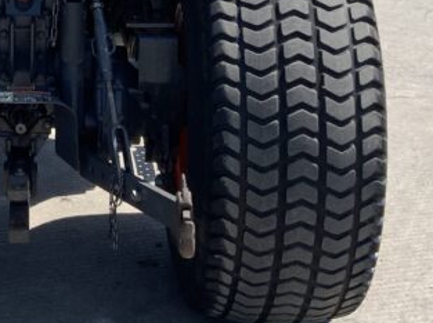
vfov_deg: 14.7
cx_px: 3
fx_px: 1187
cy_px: -131
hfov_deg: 20.1
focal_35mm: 95
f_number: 1.8
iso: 16
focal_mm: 3
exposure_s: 1/1250
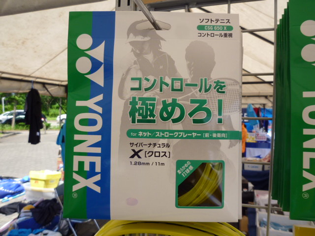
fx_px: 227
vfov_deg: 54.9
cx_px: 158
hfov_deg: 69.4
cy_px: 118
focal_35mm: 25
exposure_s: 1/250
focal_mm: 4.5
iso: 80
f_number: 4
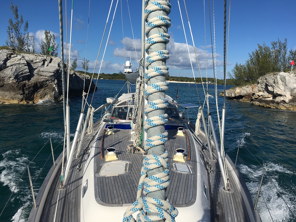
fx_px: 248
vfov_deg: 48.2
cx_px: 148
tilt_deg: -4.4
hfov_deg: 61.7
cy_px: 111
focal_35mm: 29
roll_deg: -1.6
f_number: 2.2
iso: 25
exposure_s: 1/3344
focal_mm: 4.15
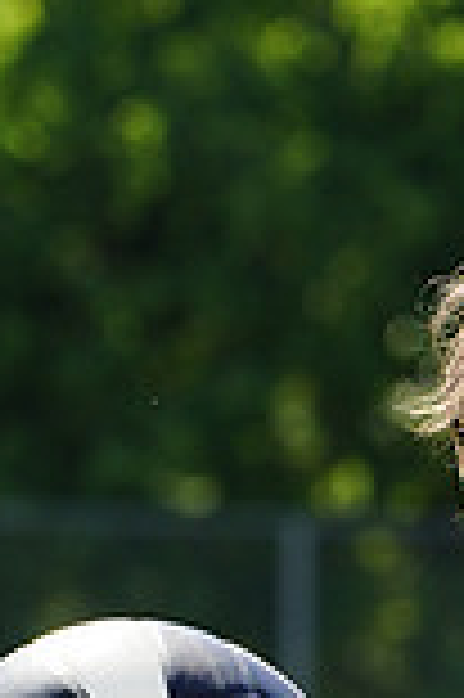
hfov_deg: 1.4
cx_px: 739
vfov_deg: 2.2
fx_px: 18581
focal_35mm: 959
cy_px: 923
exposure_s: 1/200
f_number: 11
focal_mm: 256
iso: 200
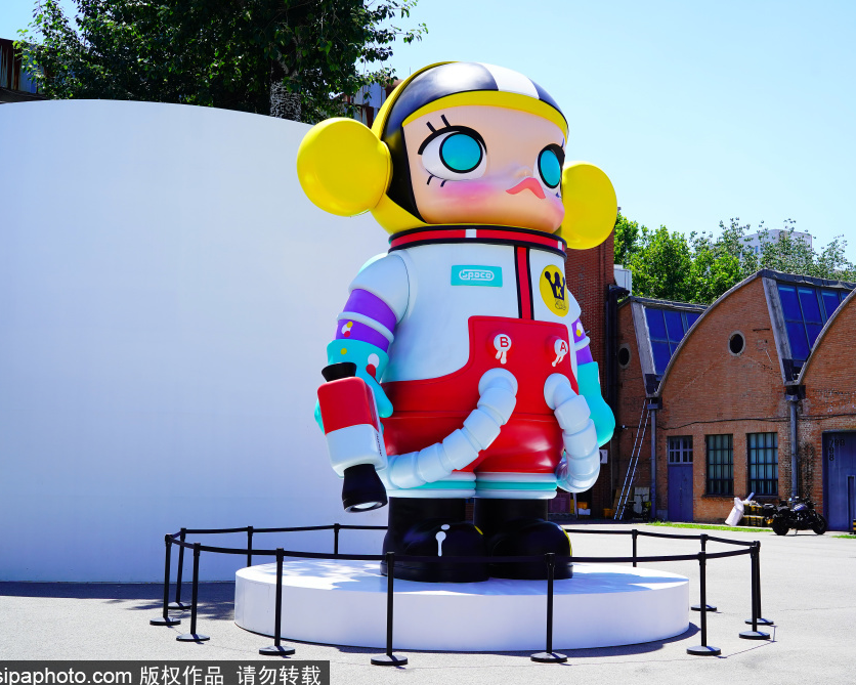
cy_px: 341
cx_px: 510
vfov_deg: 32.8
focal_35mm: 46
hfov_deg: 40.2
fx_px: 1166
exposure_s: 1/500
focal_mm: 40
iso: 320
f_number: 8
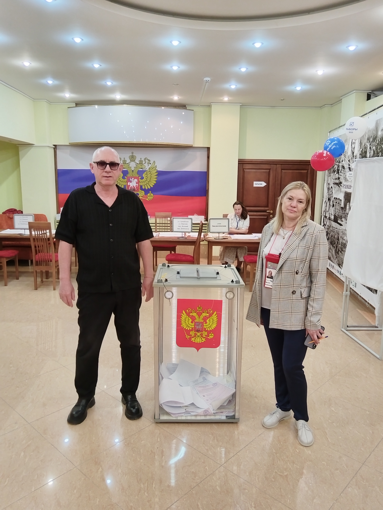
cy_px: 255
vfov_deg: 67.3
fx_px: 384
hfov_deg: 53.1
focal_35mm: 26
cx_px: 192
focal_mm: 4.95
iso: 1802
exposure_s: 1/100
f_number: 1.9
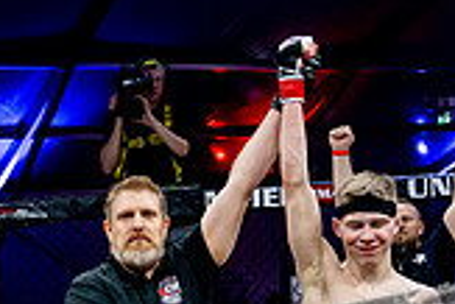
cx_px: 114
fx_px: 1126
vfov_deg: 14.7
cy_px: 397
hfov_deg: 22.6
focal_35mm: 89
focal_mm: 25
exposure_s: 1/1250
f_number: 2.8
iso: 3200
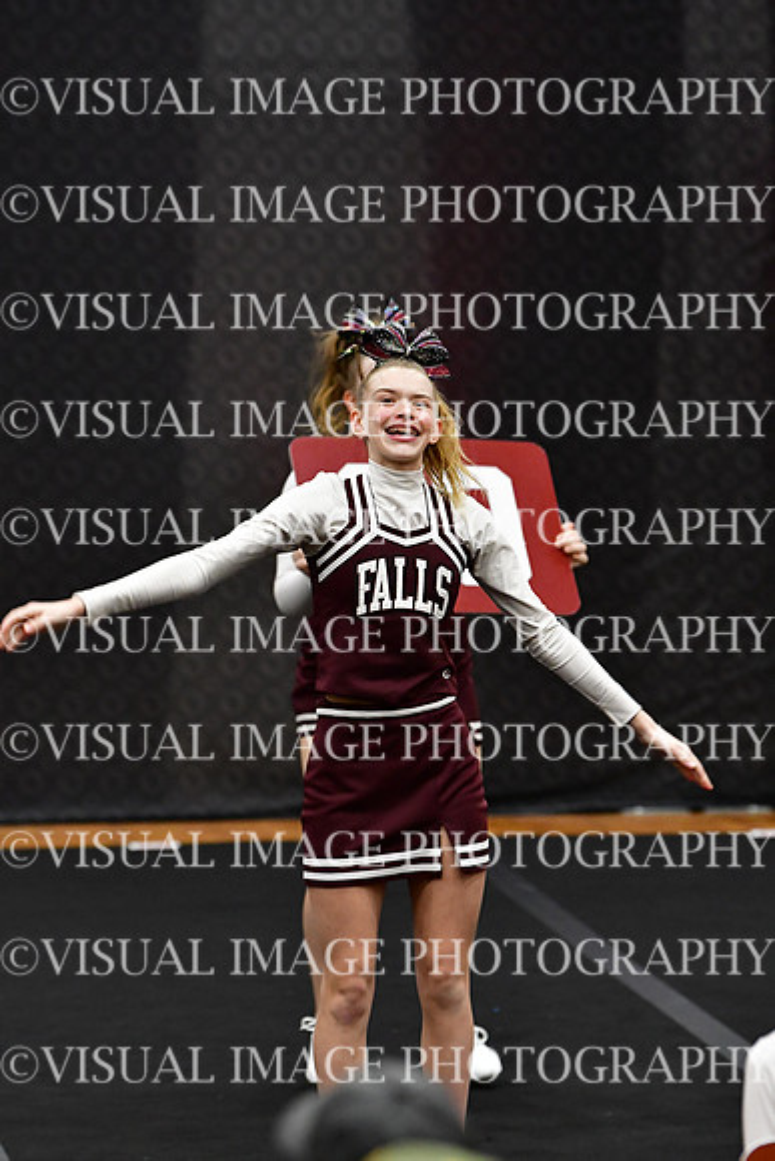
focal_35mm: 255
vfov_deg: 8.1
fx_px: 8229
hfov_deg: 5.4
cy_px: 580
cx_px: 388
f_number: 3.5
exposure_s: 1/500
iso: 4000
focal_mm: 170
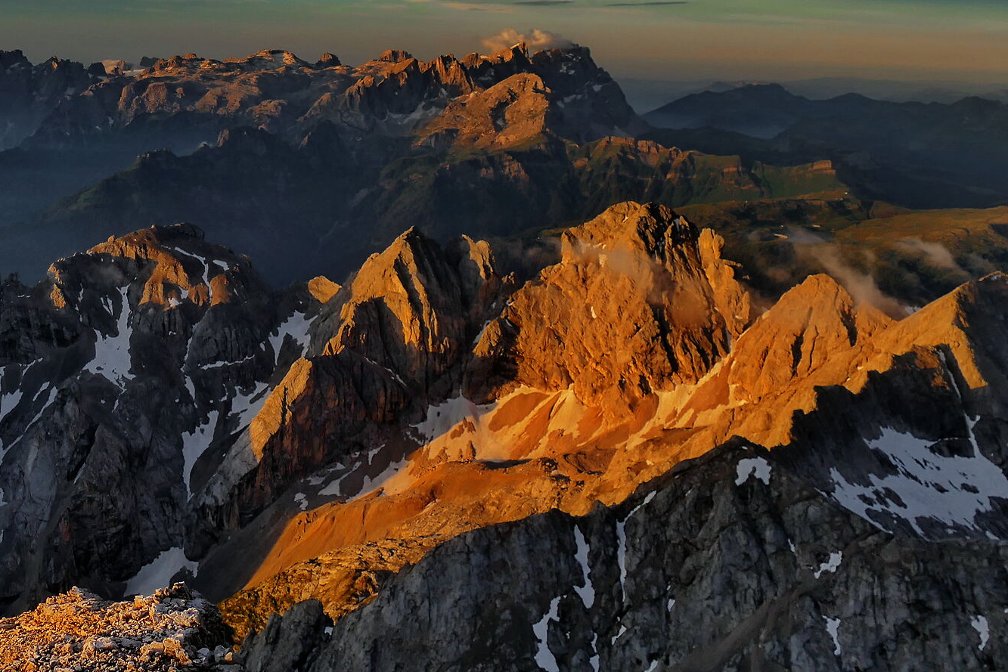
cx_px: 222
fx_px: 1260
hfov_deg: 41.9
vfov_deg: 29.2
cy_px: 135
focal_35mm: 45
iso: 100
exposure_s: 1/125
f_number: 2.8
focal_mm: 9.12
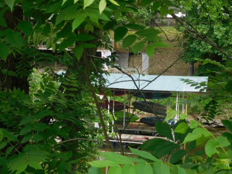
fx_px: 422
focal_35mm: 63
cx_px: 115
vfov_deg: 23.3
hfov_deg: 30.7
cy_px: 87
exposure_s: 1/160
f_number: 4.4
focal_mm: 11.1
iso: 125
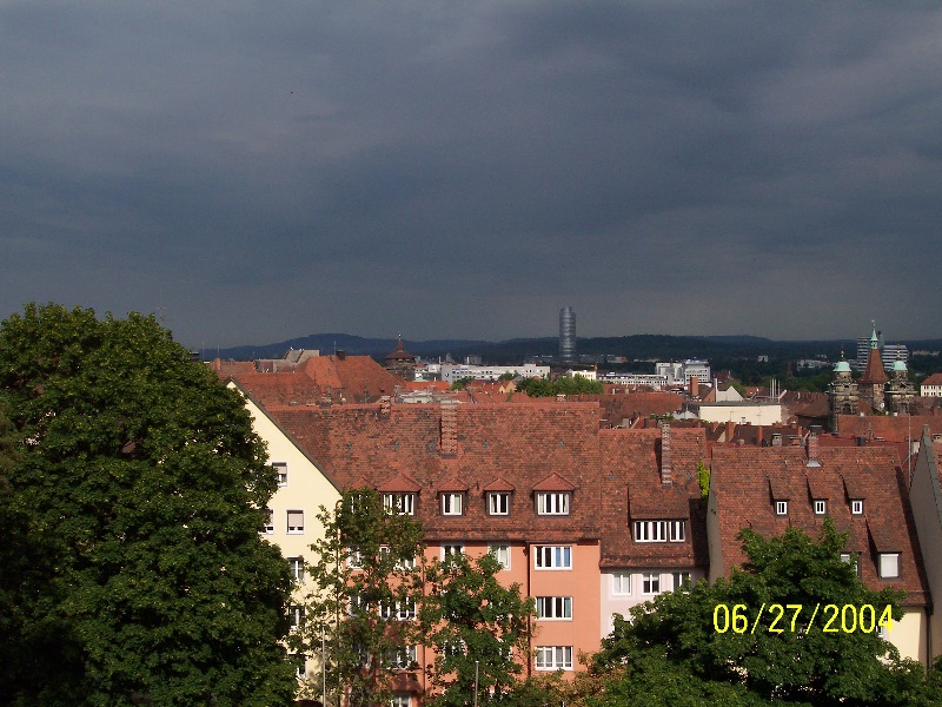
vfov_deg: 28.6
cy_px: 354
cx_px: 471
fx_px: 1388
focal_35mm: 51
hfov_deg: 37.5
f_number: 5.6
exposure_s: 1/1000
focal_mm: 10.7
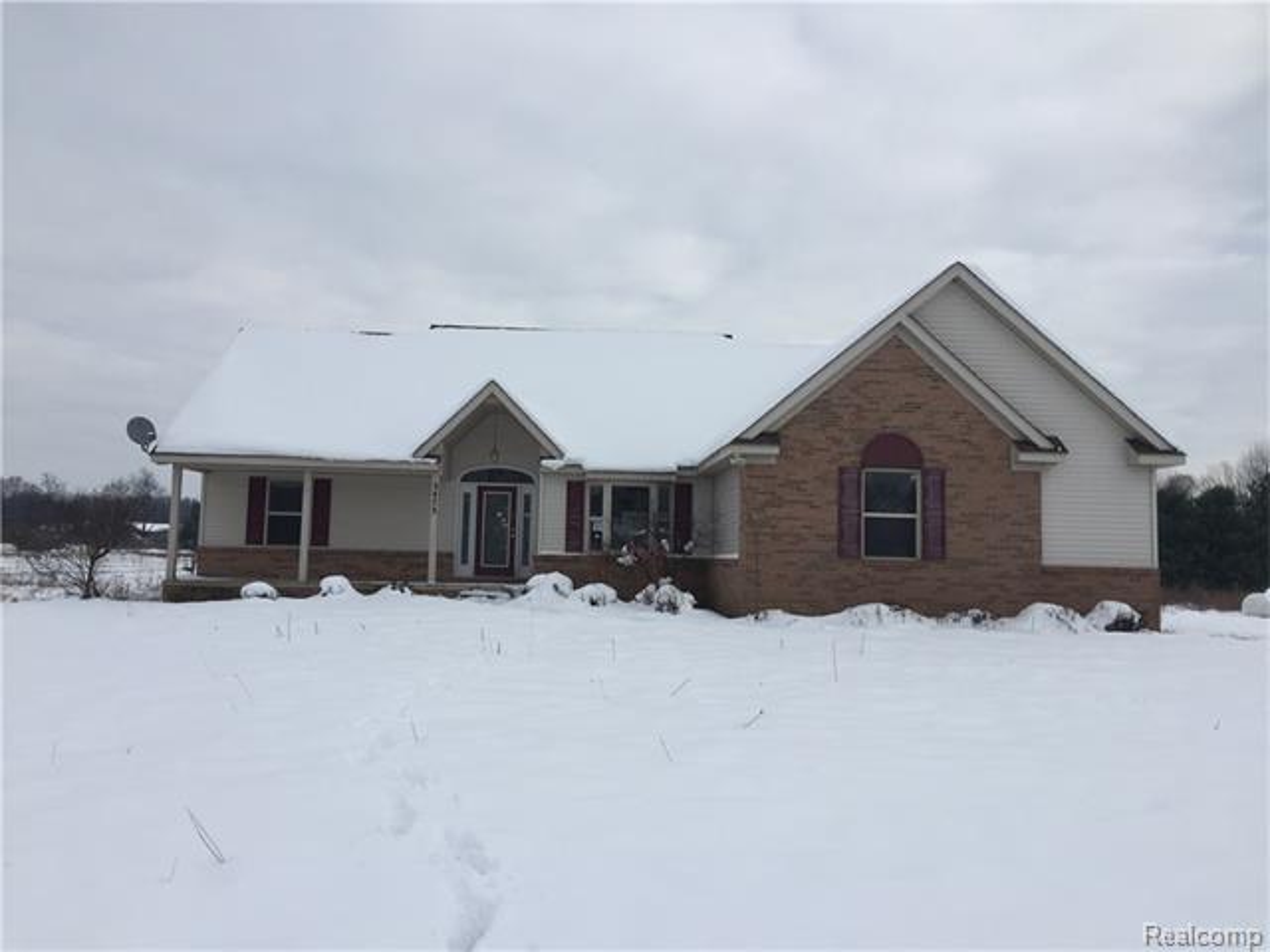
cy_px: 476
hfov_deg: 61.7
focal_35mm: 29
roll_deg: -1.6
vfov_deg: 48.2
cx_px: 635
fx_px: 1064
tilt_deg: +4.5
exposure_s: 1/3049
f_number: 2.2
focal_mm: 4.15
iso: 32
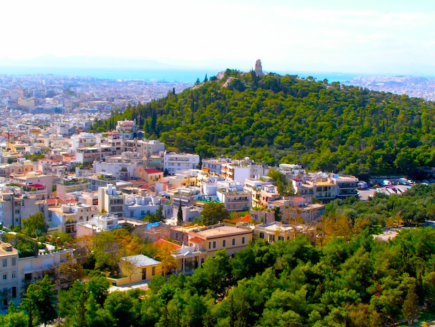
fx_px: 741
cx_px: 218
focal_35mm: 59
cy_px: 164
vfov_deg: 24.8
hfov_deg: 32.7
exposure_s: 1/250
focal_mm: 9.9
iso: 50
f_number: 5.6
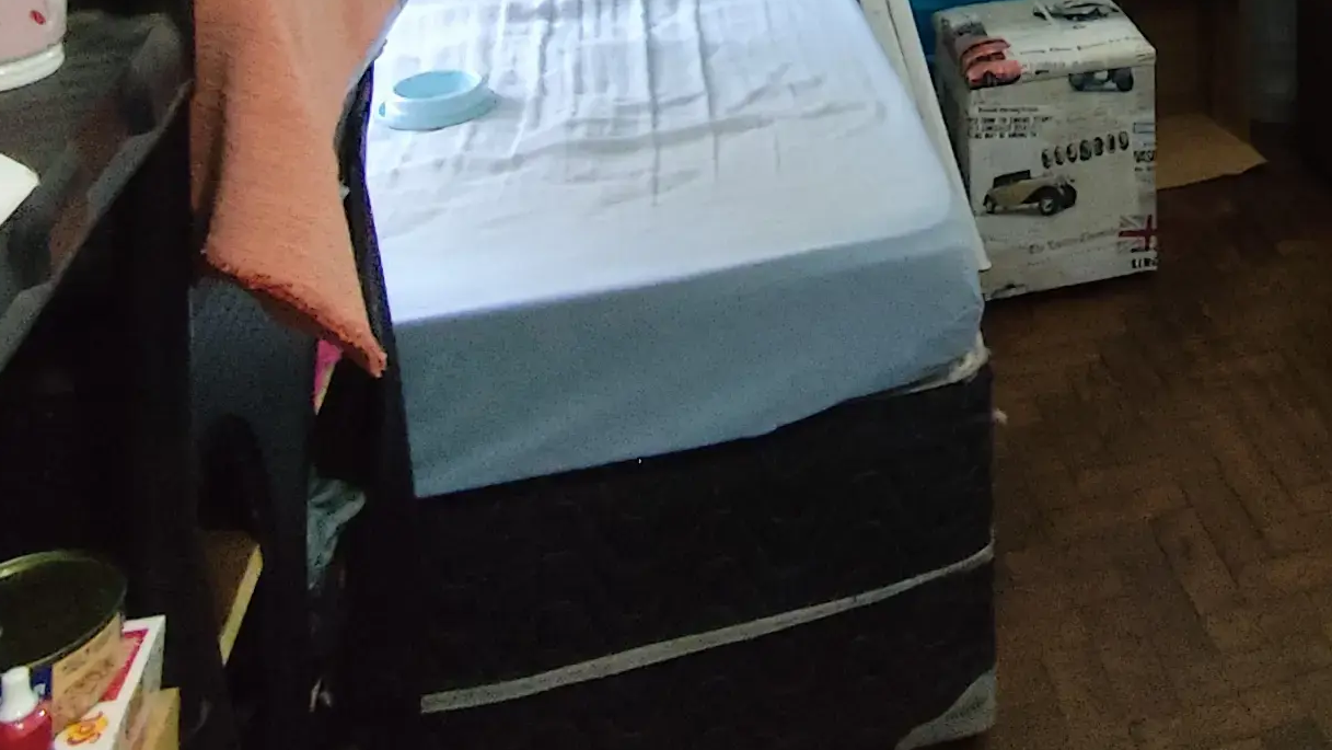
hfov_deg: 40.2
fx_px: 1660
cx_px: 1219
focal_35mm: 47
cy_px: -492
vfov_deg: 20.3
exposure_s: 1/40
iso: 500
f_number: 2.2
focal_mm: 1.65
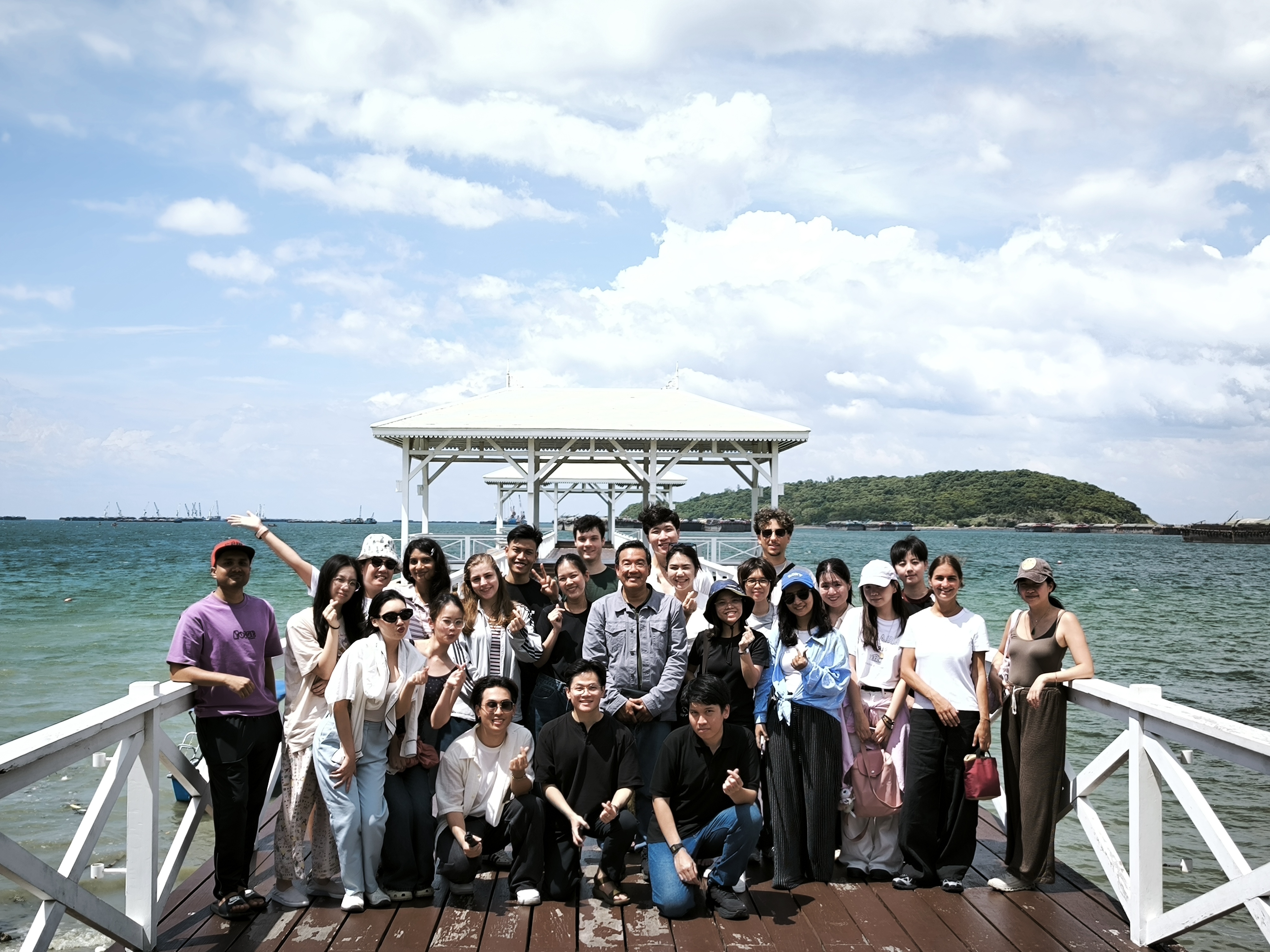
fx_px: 1394
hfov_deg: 49.0
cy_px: 476
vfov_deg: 37.7
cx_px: 635
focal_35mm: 38
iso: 50
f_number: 1.9
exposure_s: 1/1600
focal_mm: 6.92
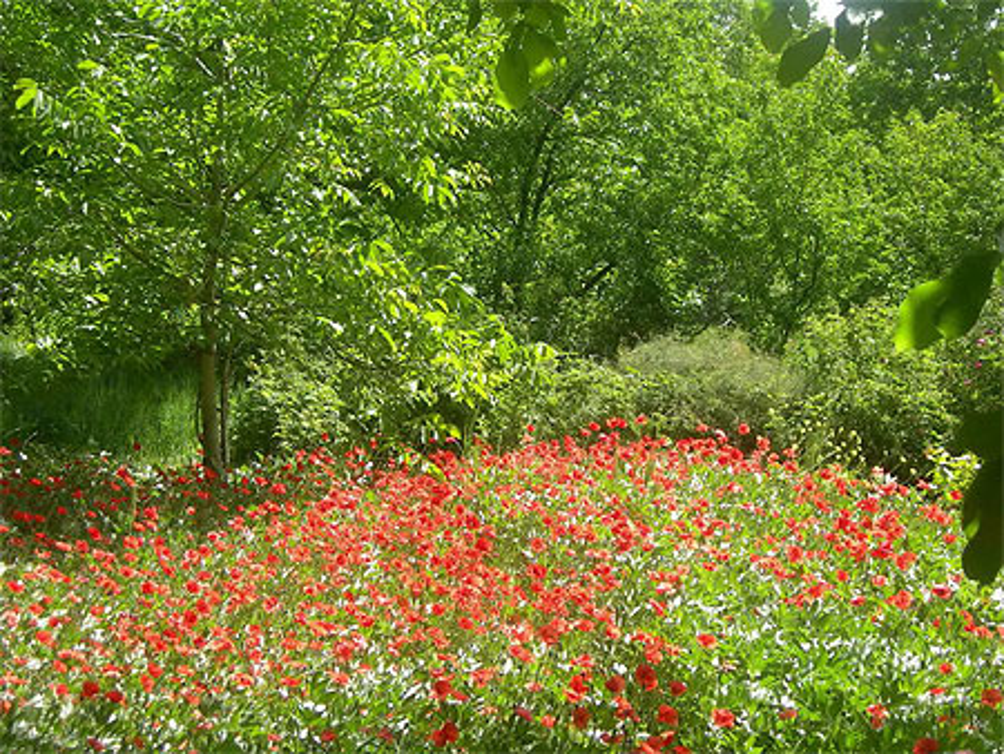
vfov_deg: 20.5
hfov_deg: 27.0
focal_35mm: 72
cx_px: 502
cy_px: 377
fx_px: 2089
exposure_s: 1/226
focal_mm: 14.9
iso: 50
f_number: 3.7
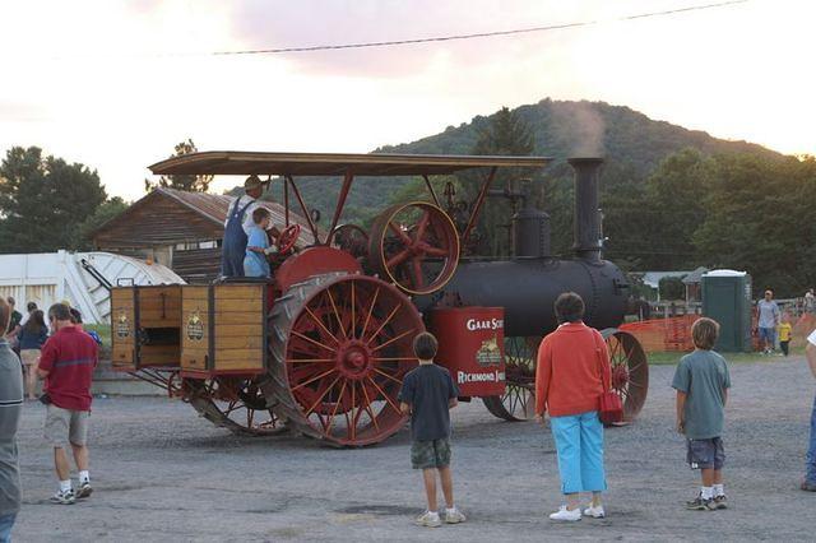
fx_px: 1699
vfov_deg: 18.2
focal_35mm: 75
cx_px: 408
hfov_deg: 27.0
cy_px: 272
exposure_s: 1/80
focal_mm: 50
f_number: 5.6
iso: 400
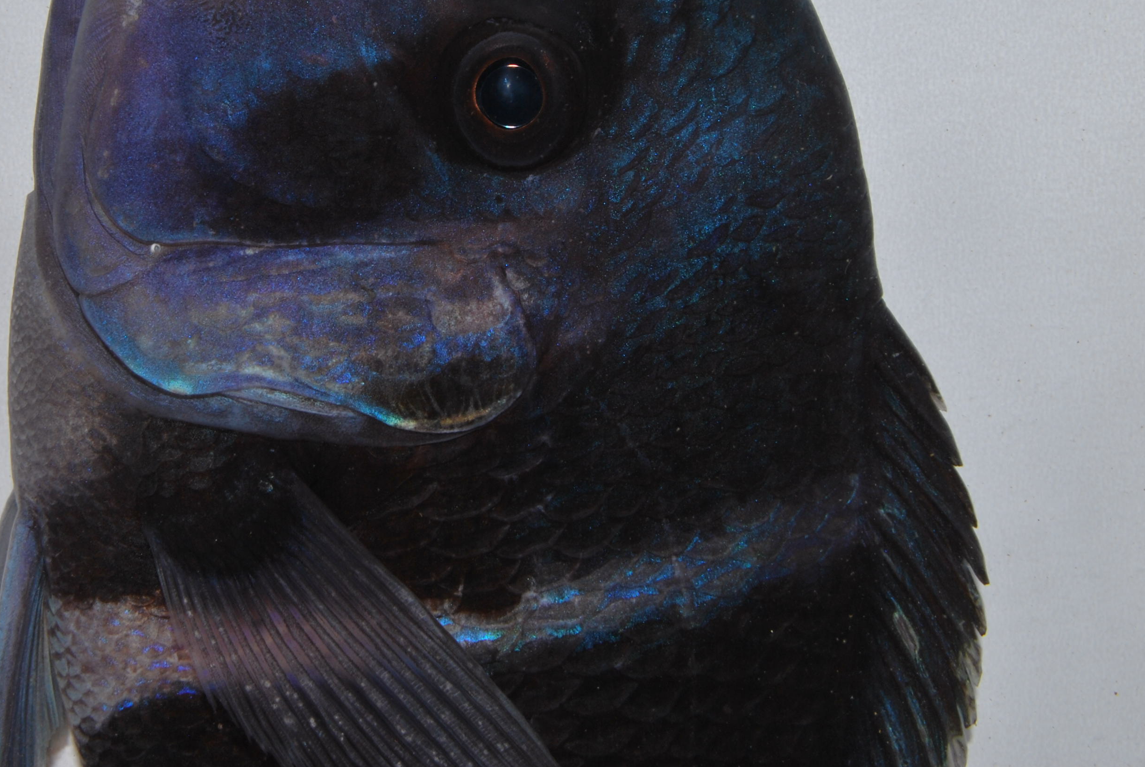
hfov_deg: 22.5
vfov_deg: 15.2
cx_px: 349
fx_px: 2866
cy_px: 185
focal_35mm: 90
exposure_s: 1/100
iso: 100
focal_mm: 38
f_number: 14
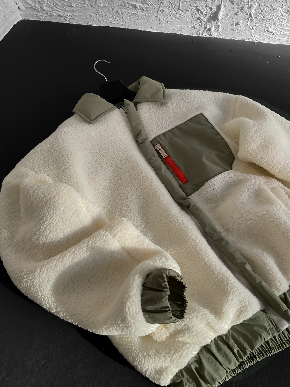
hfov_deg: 48.2
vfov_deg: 61.7
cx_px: 145
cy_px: 194
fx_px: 324
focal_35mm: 29
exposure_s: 1/120
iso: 50
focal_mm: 3
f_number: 1.8
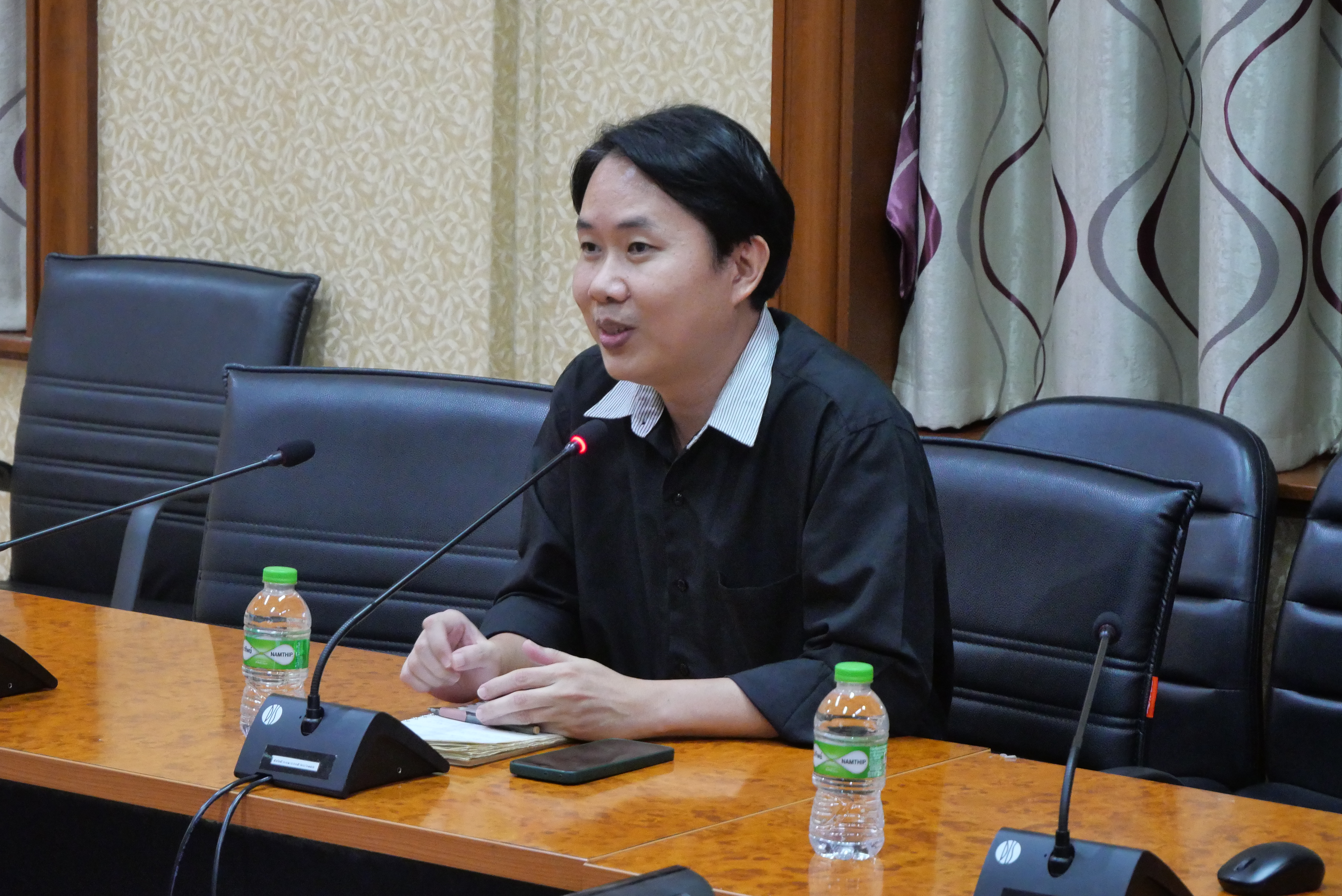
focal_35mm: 118
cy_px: 448
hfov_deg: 17.3
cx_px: 671
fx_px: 4401
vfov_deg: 11.6
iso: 3200
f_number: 5.6
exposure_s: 1/30
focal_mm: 57
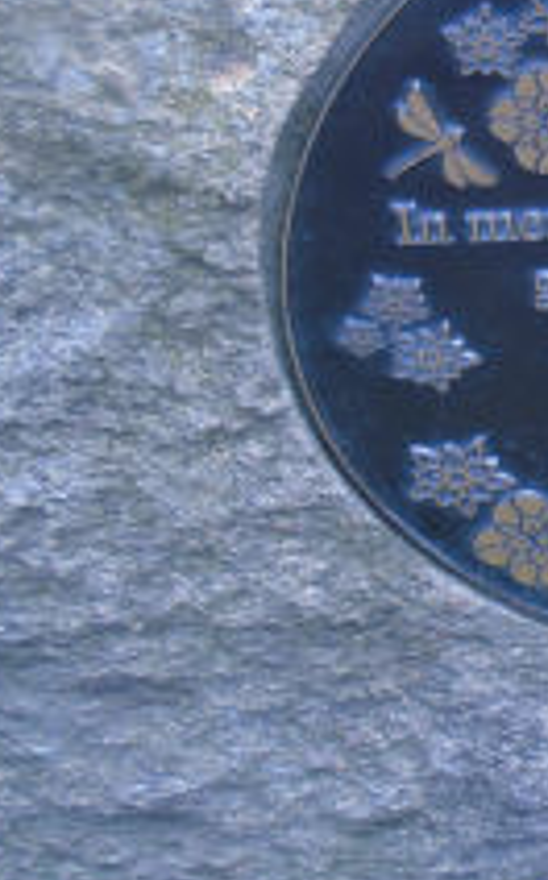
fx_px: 1605
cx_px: 874
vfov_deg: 30.5
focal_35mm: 67
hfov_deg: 17.1
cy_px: 311
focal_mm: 4.6
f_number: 3.2
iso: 100
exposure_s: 1/125
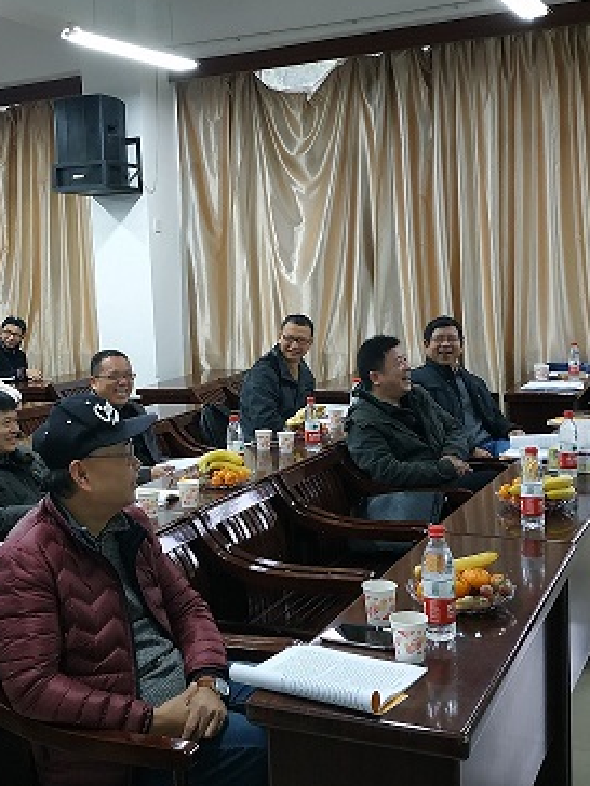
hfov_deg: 42.7
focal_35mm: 33
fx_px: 750
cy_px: 394
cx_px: 231
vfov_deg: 55.4
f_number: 1.9
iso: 320
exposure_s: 1/25
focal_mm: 3.94
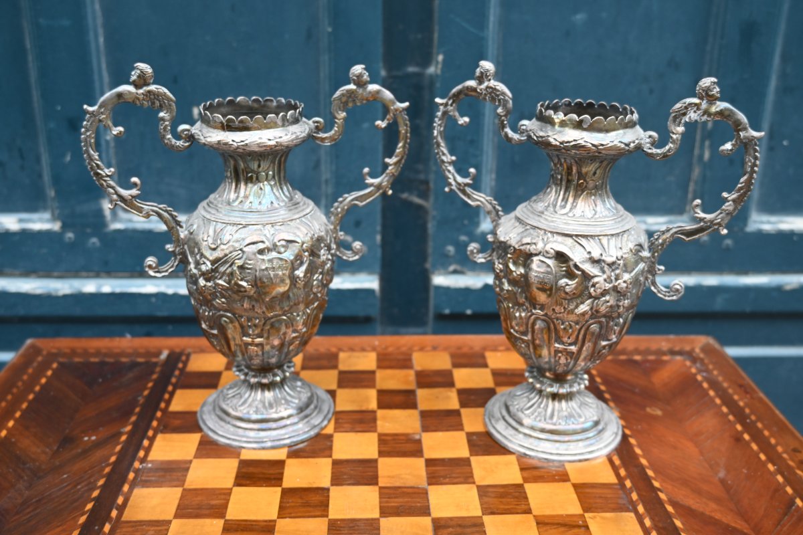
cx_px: 402
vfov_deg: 36.2
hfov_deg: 52.2
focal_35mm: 37
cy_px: 268
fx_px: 820
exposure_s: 1/40
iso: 220
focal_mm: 24.5
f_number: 3.8
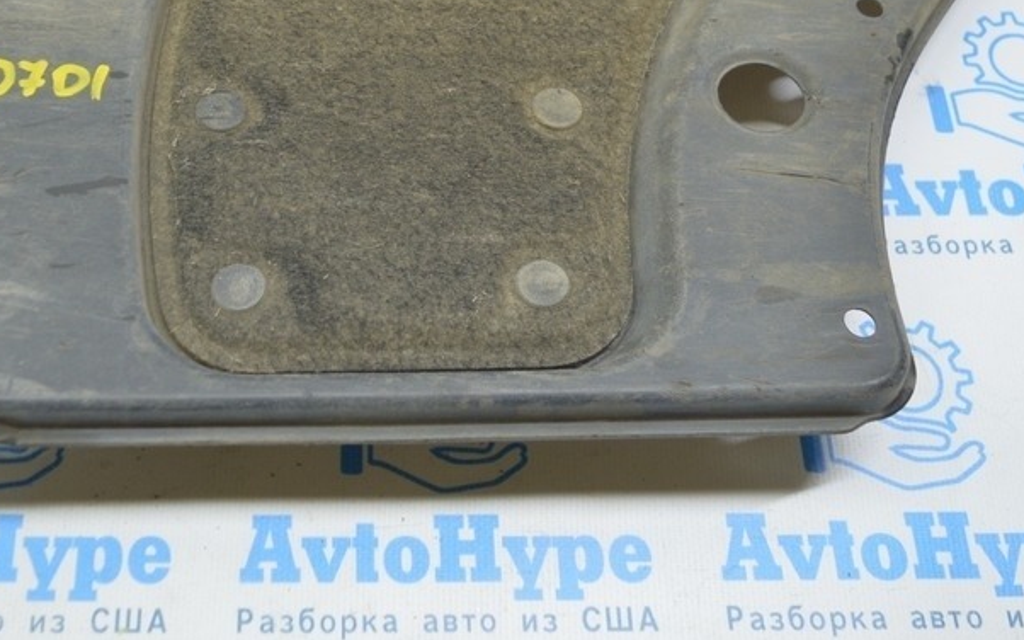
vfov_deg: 24.2
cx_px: 332
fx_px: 1451
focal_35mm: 52
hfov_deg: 38.4
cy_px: 69
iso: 400
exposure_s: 1/50
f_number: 3.5
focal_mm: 20
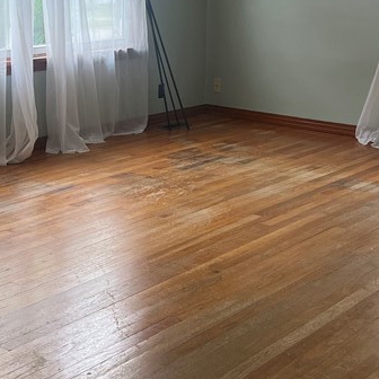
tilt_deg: -7.3
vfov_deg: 24.1
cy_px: 58
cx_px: 133
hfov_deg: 24.6
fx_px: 867
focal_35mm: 70
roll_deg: -0.2
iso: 64
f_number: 1.5
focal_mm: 5.7
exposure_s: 1/120
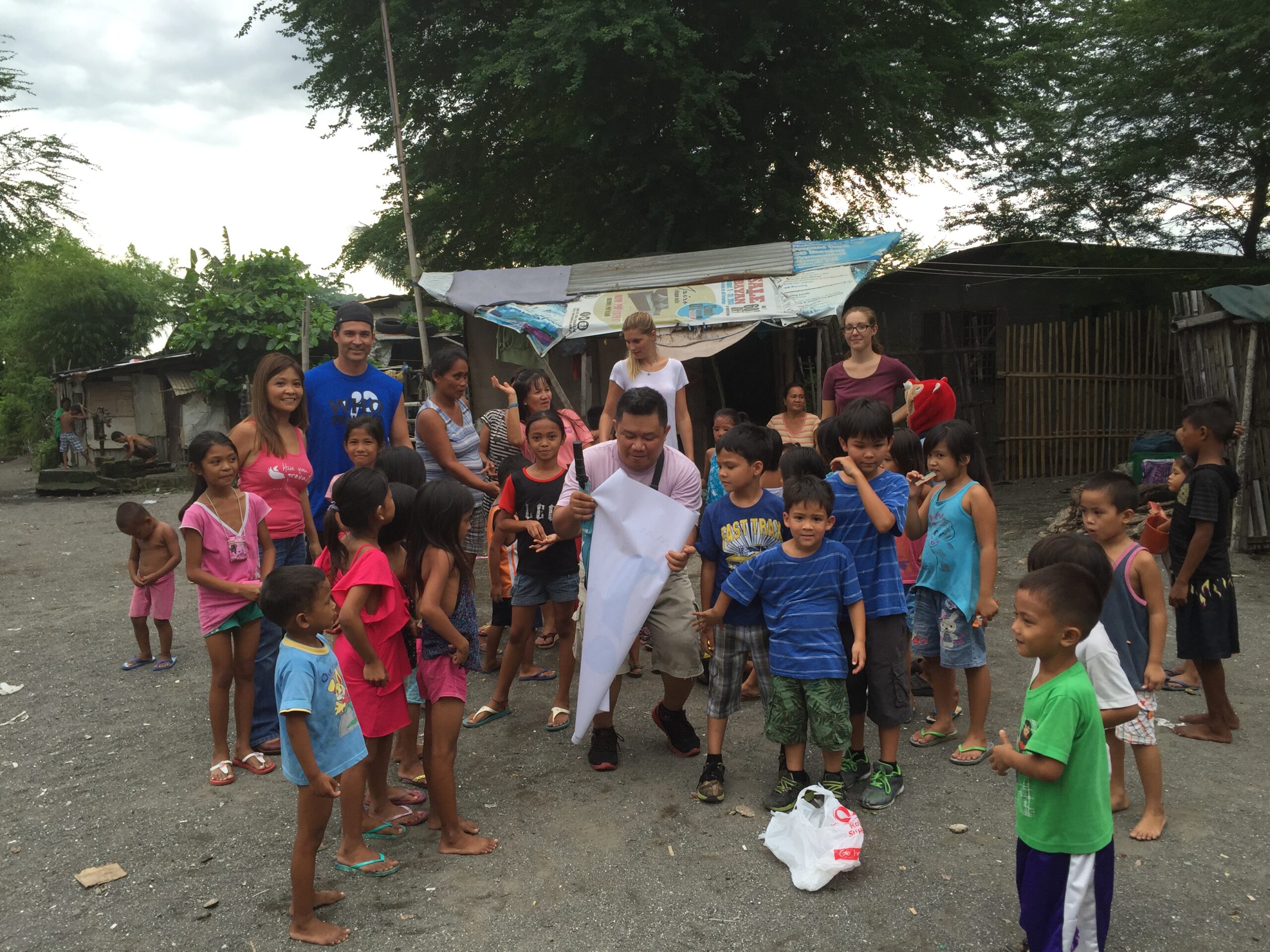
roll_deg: +1.6
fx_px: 1064
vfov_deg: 48.2
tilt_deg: -4.9
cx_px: 635
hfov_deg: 61.7
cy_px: 476
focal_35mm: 29
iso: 32
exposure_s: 1/295
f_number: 2.2
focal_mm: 4.15
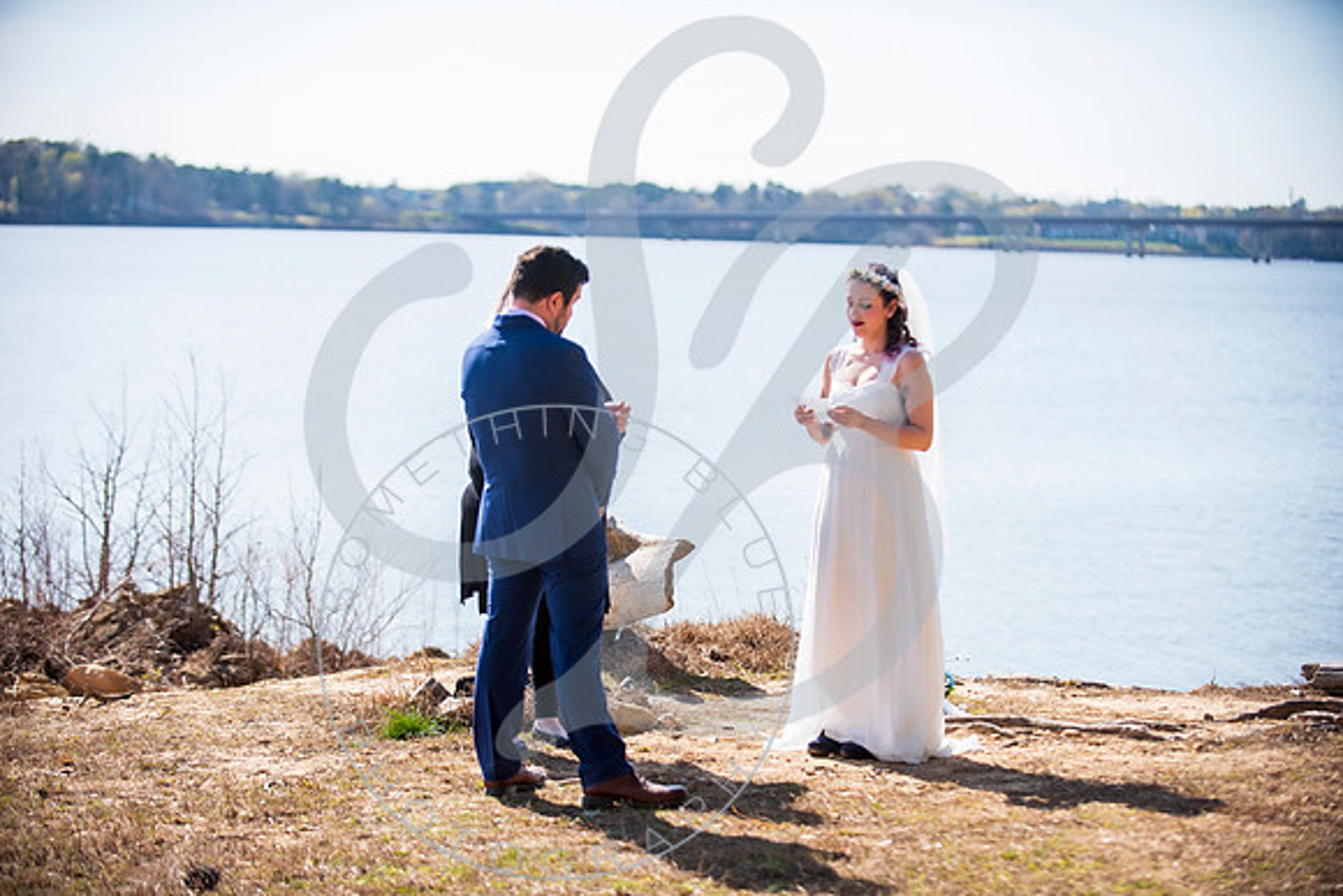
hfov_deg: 22.6
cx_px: 672
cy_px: 448
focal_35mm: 90
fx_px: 3358
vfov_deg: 15.2
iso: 100
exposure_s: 1/800
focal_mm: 90
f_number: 2.8
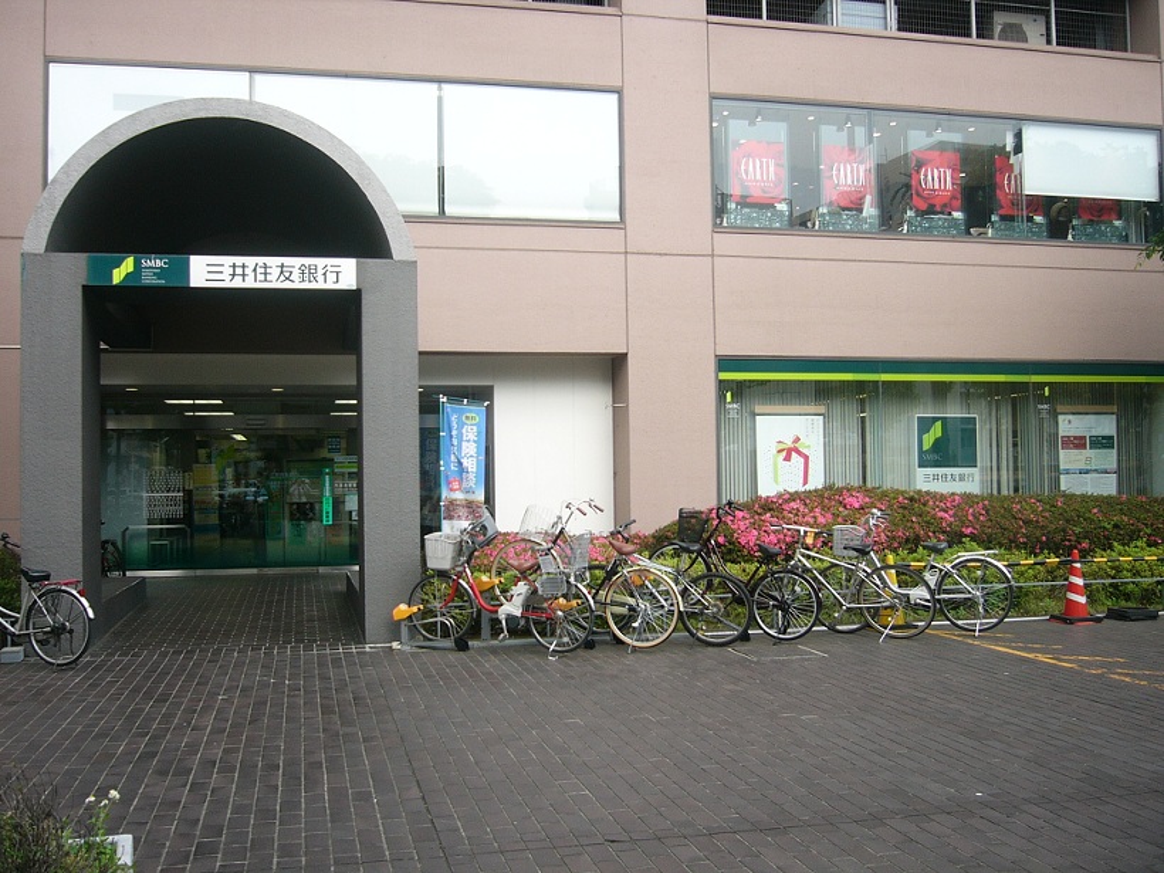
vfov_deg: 40.7
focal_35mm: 35
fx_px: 1177
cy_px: 436
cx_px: 582
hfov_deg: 52.6
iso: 50
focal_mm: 5.8
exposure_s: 1/200
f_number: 2.8
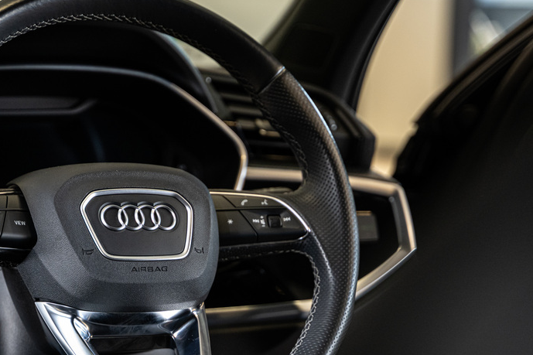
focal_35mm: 95
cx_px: 163
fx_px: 1406
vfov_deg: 14.4
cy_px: 237
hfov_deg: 21.4
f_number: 2.8
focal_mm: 64
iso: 1600
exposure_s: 1/160
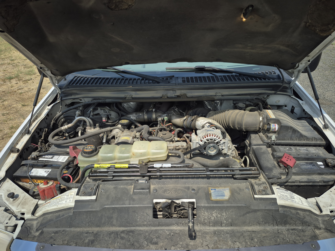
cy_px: 126
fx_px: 223
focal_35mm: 23
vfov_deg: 58.9
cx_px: 168
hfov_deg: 73.9
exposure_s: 1/954
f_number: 1.8
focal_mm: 5.4
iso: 25
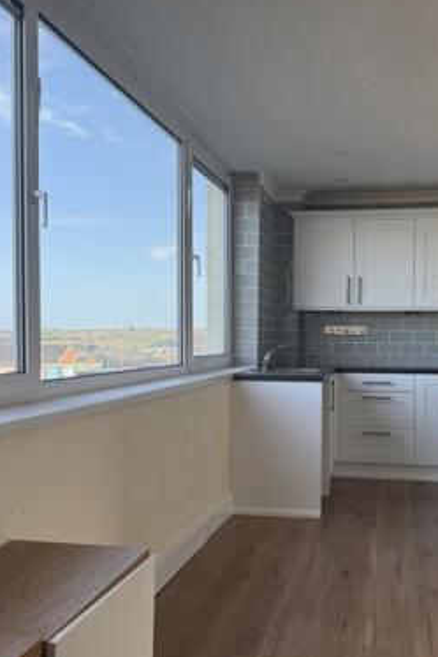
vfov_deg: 49.4
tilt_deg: -1.0
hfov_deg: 33.9
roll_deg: -0.7
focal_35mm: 39
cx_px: 298
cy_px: 364
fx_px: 711
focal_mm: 6.76
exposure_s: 1/563
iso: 100
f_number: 1.78
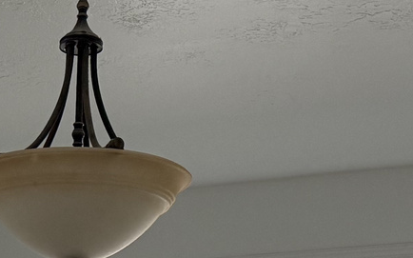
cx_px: 31
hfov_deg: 17.1
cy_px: 677
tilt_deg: -5.9
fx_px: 1350
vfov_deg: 9.4
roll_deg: -2.2
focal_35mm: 120
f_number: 1.78
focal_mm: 6.76
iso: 200
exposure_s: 1/120
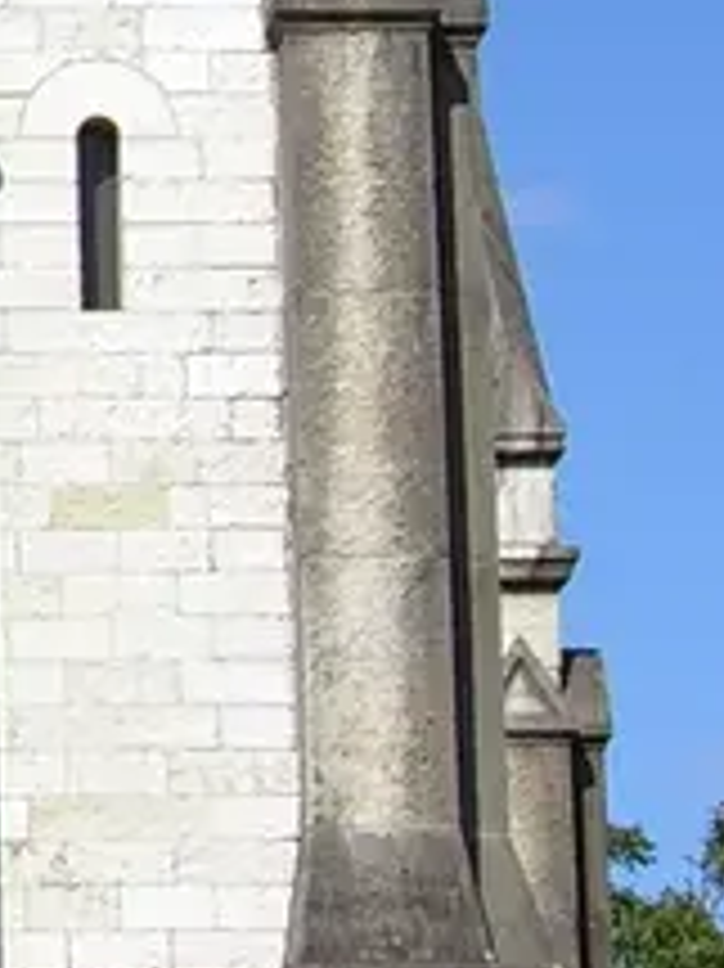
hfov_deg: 5.2
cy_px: -27
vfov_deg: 7.0
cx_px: -598
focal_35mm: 280
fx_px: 7816
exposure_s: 1/800
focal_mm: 7.6
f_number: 4.8
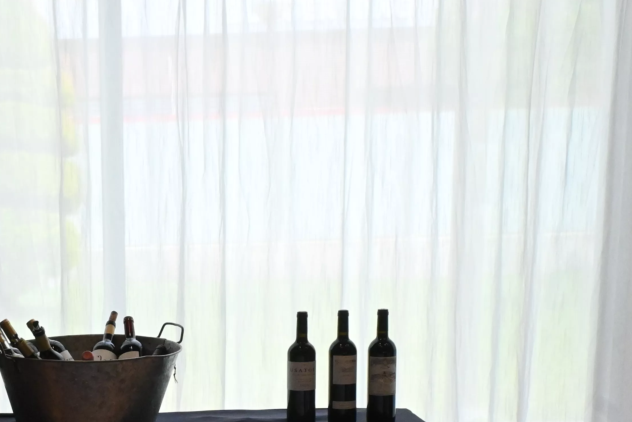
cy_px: 452
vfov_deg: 17.6
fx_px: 1317
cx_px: 1
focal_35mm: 75
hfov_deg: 25.7
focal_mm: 20
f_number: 11
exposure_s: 1/400
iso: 3200
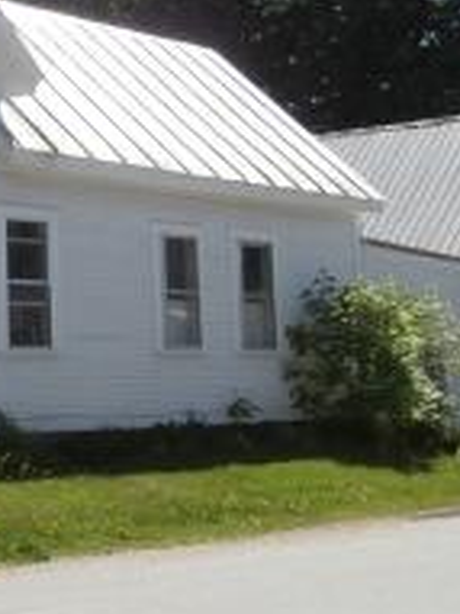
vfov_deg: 26.5
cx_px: -193
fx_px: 1295
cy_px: 201
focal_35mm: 73
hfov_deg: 18.3
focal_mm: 4.2
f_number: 3
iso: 100
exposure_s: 1/1250
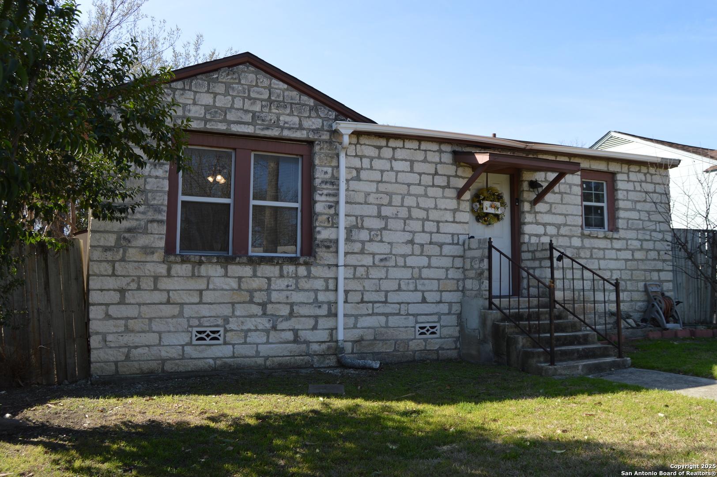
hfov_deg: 67.4
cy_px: 238
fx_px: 537
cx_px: 358
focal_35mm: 27
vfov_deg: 47.9
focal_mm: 18
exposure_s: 1/160
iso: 100
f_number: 6.3
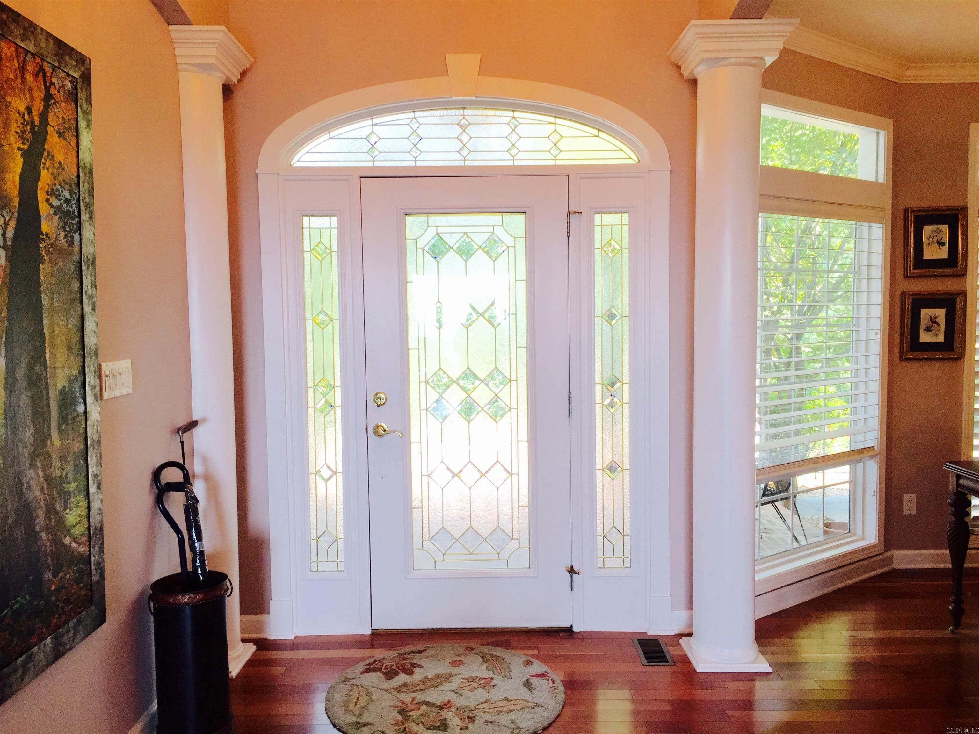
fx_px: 820
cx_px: 490
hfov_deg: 61.7
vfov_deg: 48.2
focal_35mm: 29
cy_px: 367
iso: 32
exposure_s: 1/60
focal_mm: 4.15
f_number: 2.2
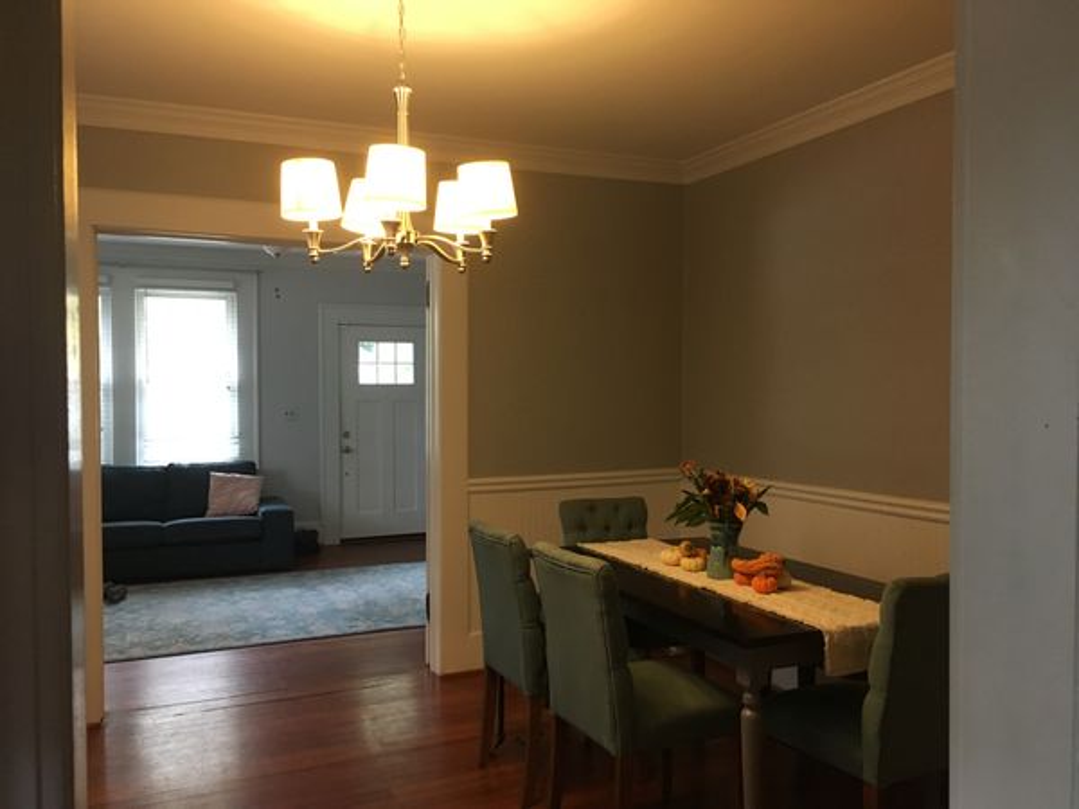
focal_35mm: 29
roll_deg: +1.5
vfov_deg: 48.2
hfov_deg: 61.7
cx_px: 540
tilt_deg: -0.2
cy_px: 404
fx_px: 904
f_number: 2.2
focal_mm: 4.15
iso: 200
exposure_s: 1/20
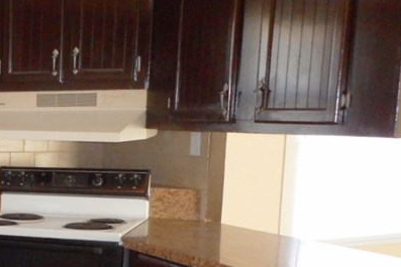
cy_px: 235
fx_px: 747
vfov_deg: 20.0
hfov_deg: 26.9
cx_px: -70
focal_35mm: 67
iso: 360
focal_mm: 4.5
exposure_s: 1/25
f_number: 3.7
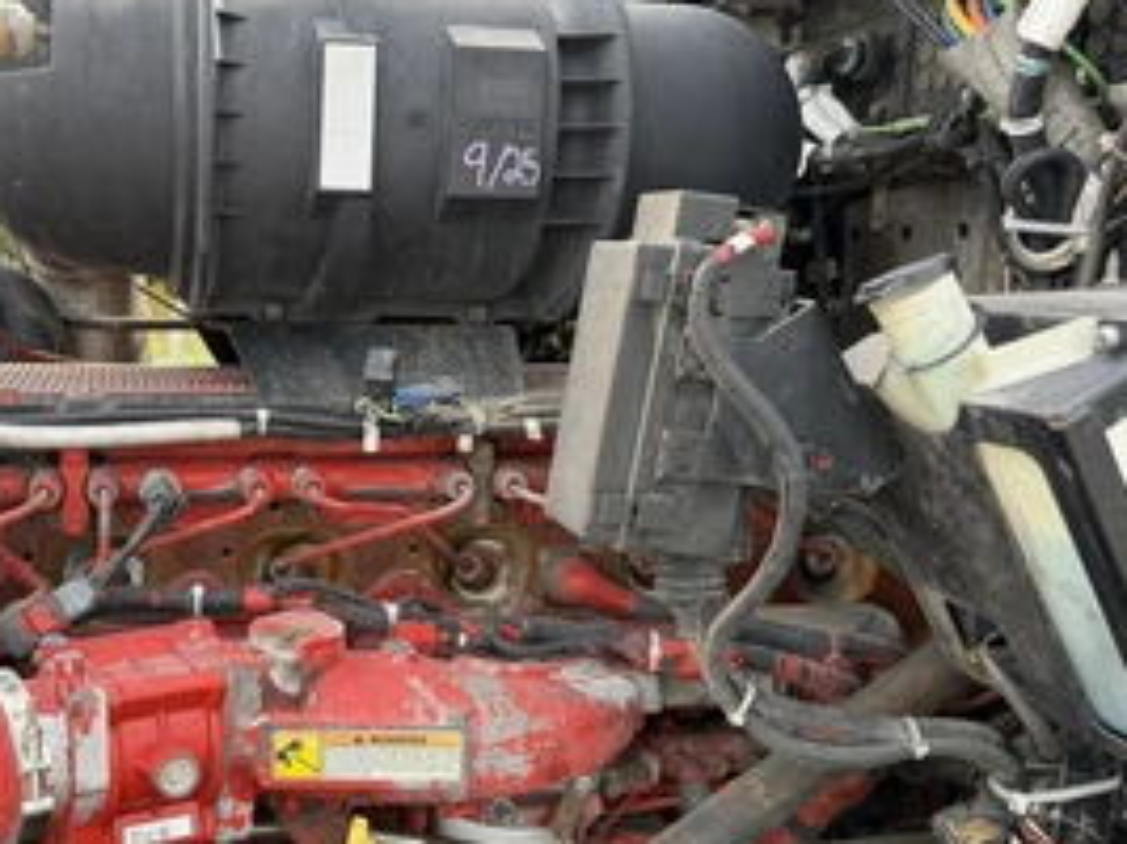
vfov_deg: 39.5
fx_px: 1172
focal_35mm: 36
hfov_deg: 49.5
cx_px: 291
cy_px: 481
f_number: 1.78
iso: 100
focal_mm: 6.76
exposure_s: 1/796
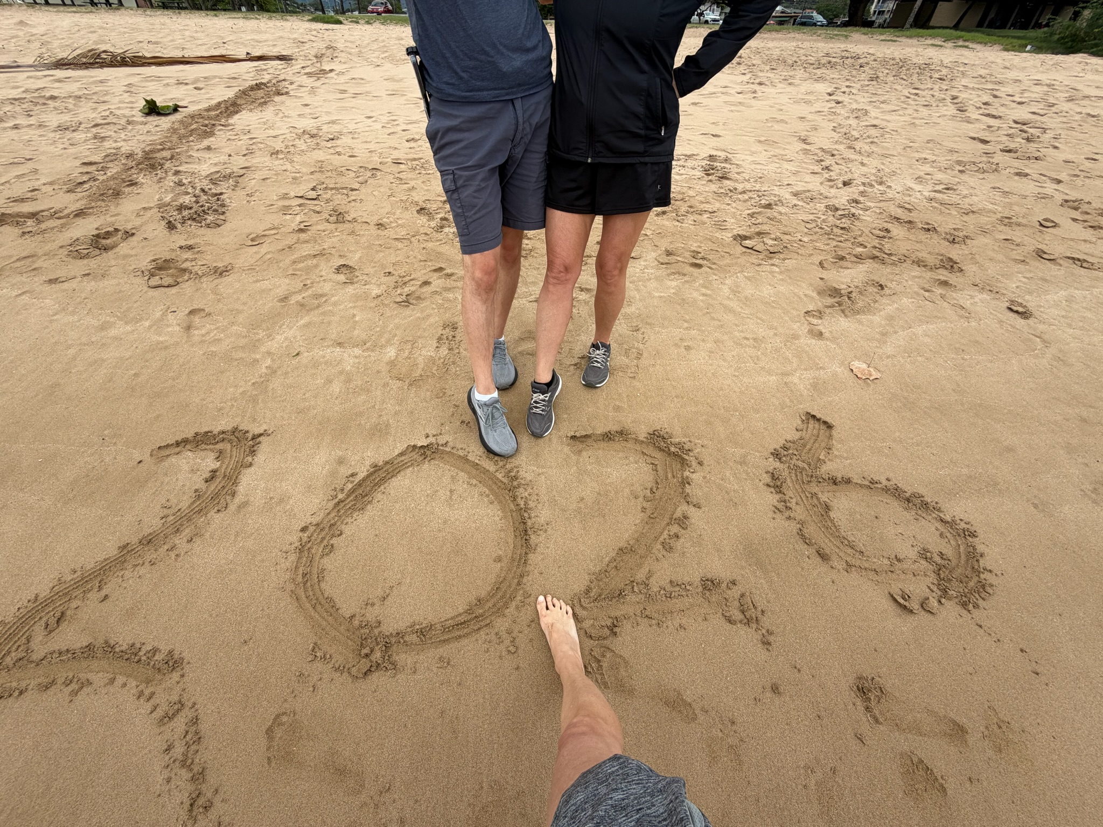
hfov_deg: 102.1
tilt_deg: -39.1
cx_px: 552
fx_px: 446
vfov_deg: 85.7
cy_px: 414
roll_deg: -0.3
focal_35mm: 14
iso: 40
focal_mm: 2.22
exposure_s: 1/502
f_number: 2.2
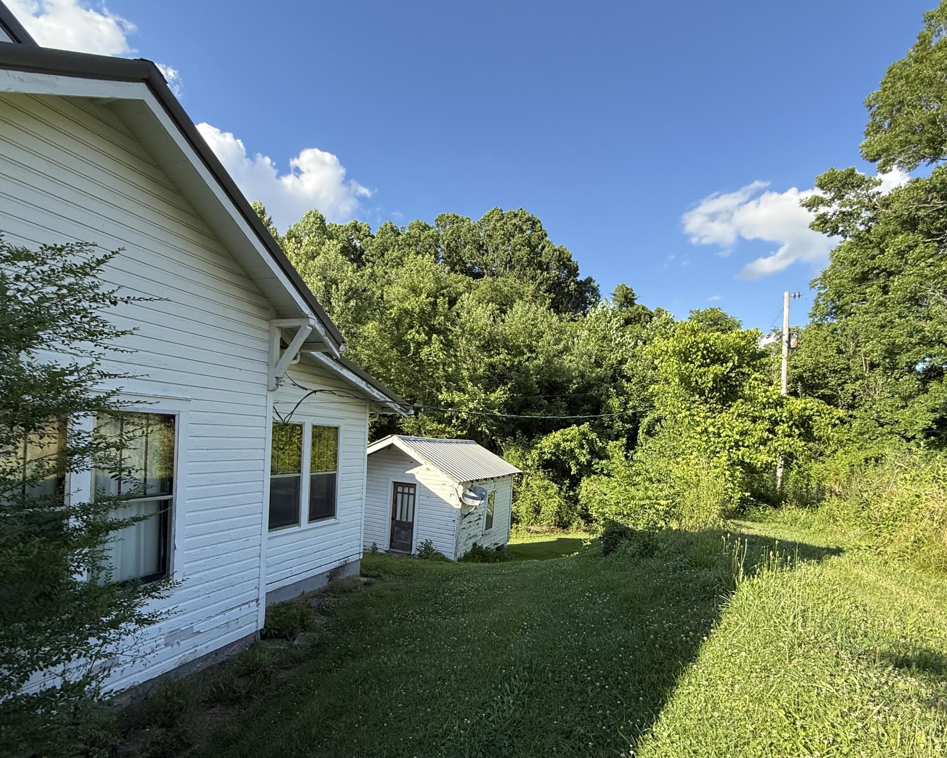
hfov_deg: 86.4
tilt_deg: -0.9
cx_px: 474
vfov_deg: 73.1
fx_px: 504
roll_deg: -3.7
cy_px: 451
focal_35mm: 18
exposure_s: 1/607
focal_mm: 2.22
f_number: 2.2
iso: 64
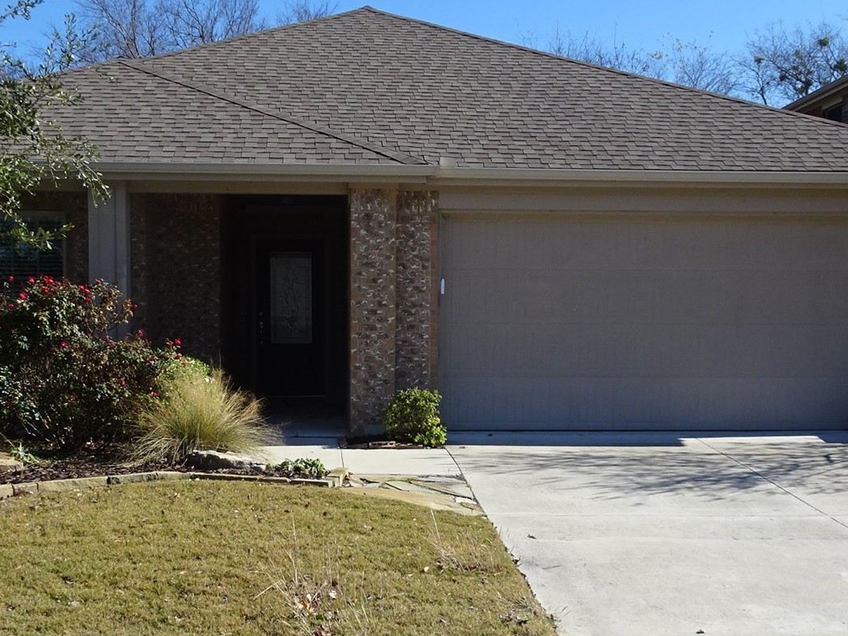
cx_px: 382
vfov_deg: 30.7
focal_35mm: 47
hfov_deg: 40.4
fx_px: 1151
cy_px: 421
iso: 80
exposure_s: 1/800
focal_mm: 4.1
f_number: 3.5
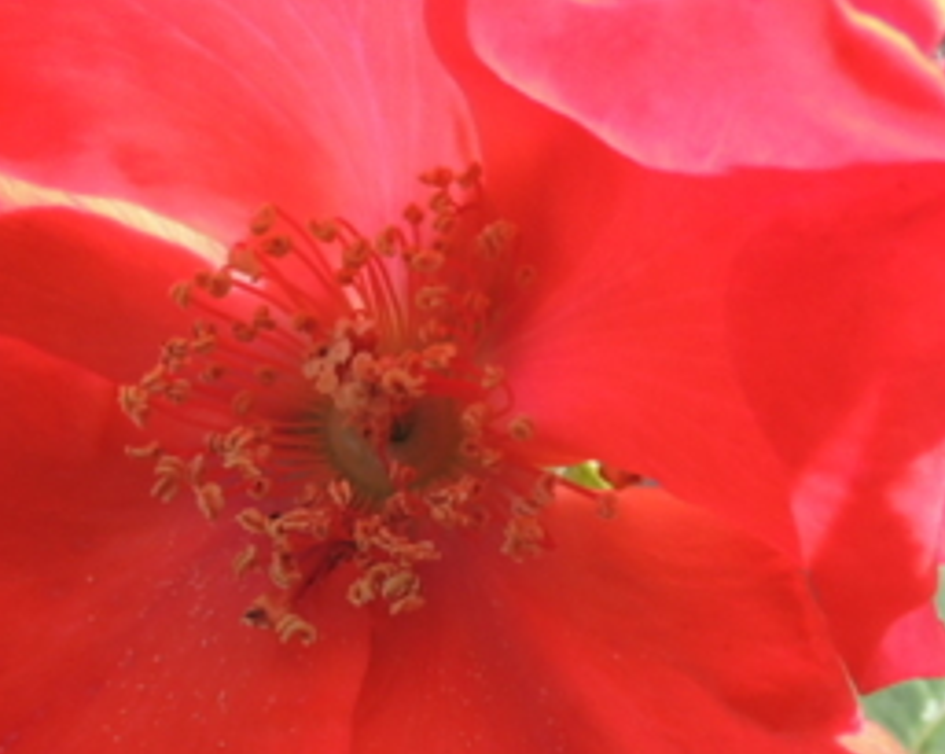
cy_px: 548
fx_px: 2039
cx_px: 401
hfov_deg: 26.1
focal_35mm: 73
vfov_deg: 20.8
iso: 100
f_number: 3
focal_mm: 4.3
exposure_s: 1/400
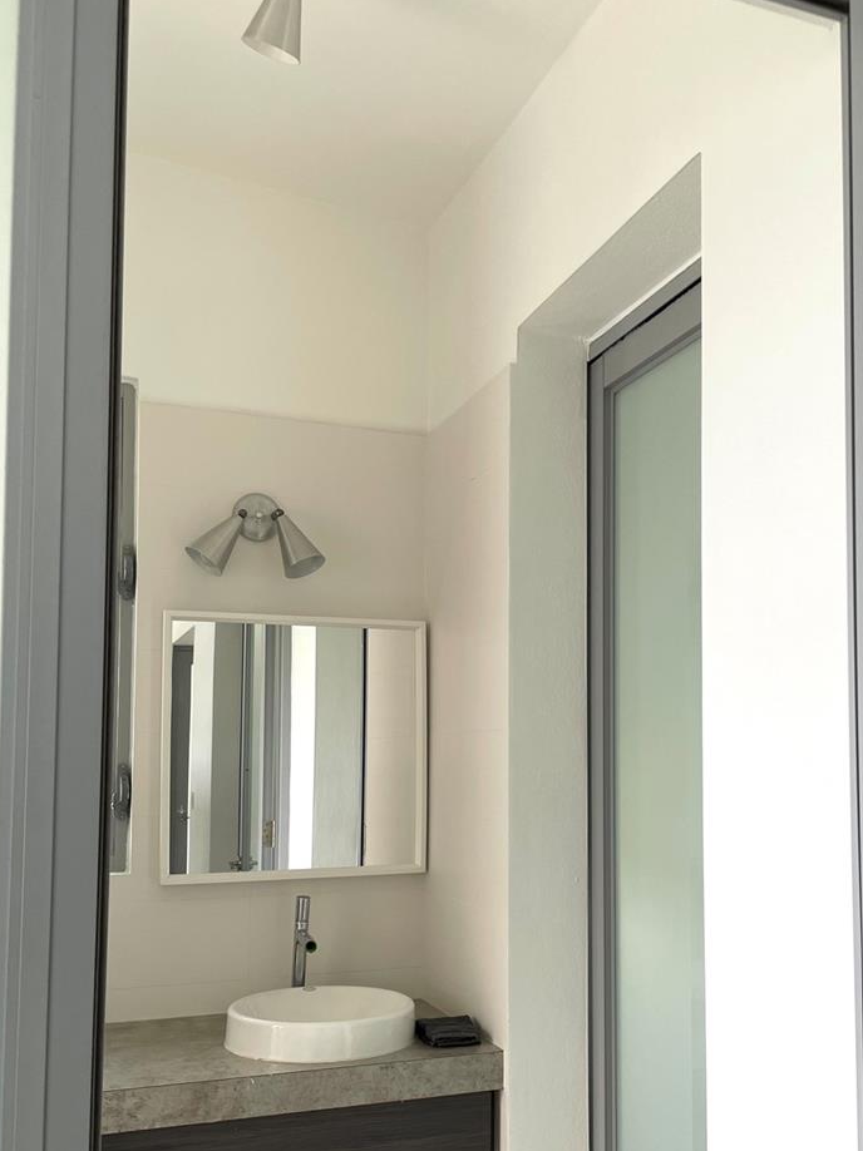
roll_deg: +0.4
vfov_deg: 53.5
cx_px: 494
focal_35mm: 34
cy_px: 707
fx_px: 1131
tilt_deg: +4.6
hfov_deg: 41.7
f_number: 1.6
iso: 64
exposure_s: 1/121
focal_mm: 4.2
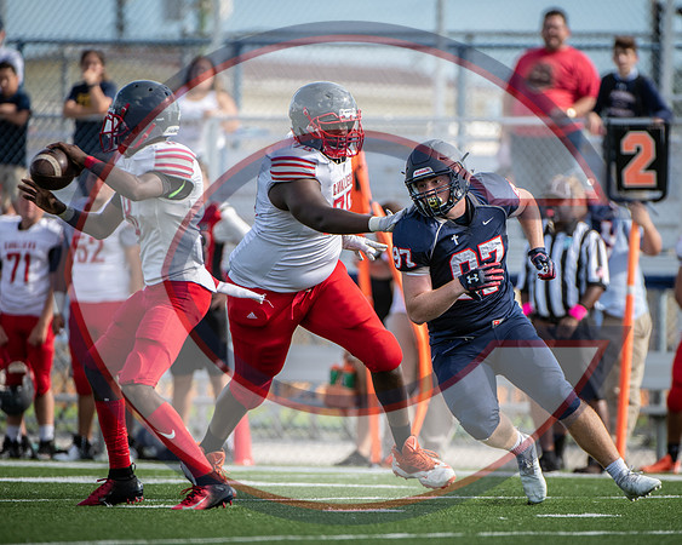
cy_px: 277
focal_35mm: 497
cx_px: 429
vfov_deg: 3.1
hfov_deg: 3.9
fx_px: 10021
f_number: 4
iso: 140
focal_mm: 350
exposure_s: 1/1000
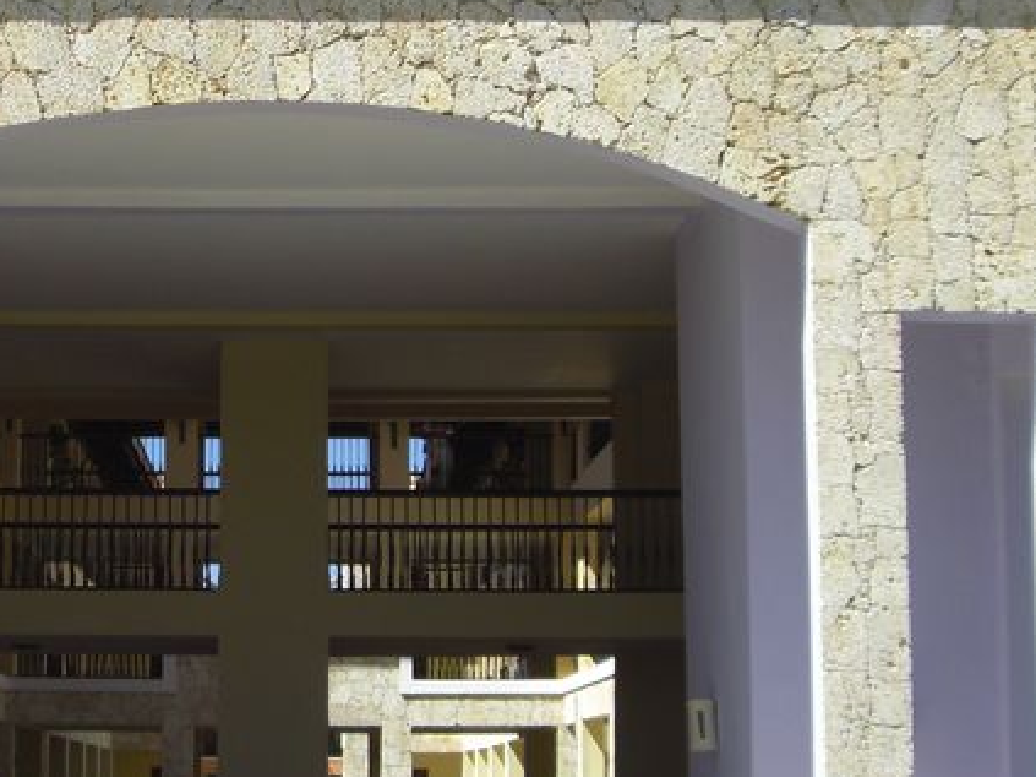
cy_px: 223
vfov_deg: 16.0
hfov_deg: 21.1
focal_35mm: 92
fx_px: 2753
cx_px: 211
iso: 64
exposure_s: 1/160
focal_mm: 6.2
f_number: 8
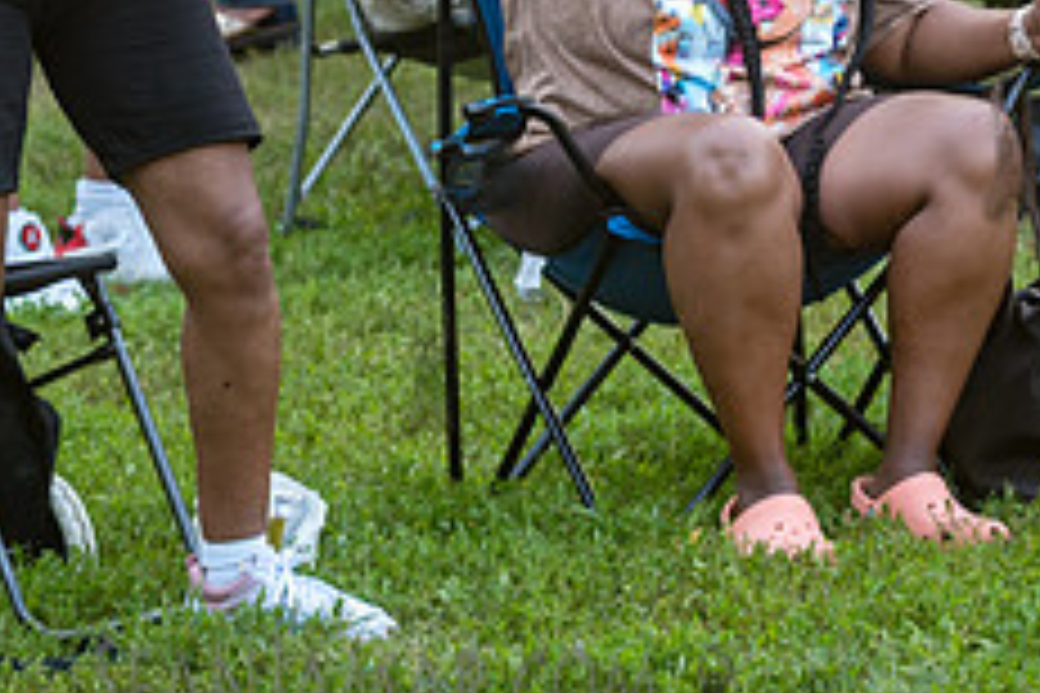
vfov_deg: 4.6
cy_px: -79
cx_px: 517
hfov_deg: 6.9
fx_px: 8637
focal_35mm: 299
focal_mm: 100
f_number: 4.5
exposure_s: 1/160
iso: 500
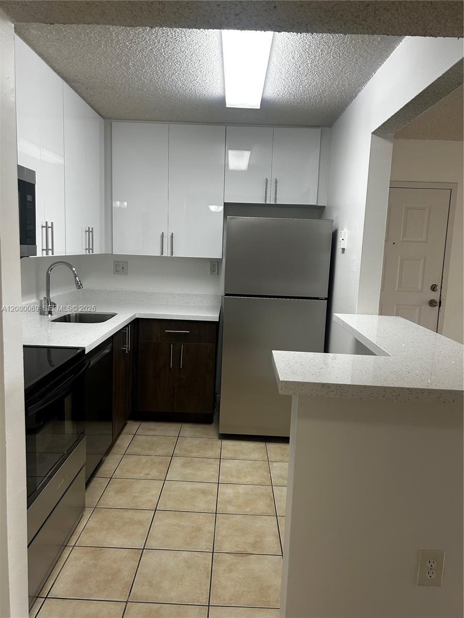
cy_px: 309
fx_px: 465
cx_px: 232
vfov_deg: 67.3
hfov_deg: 53.1
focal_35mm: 26
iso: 80
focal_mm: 5.7
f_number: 1.5
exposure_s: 1/120
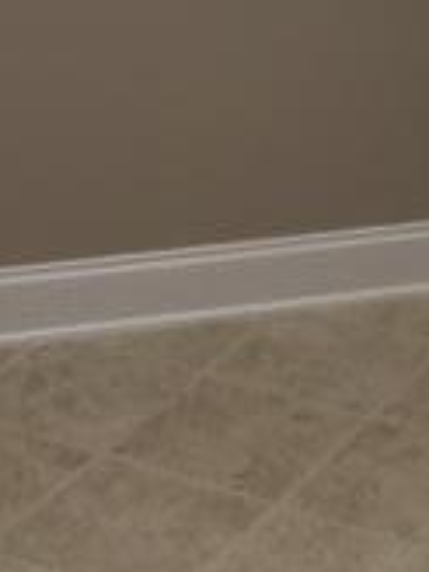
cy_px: 80
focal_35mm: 113
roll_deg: -0.7
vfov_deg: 17.2
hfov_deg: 13.1
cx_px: 272
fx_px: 1867
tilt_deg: -18.9
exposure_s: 1/30
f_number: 2.2
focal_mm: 4.15
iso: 125
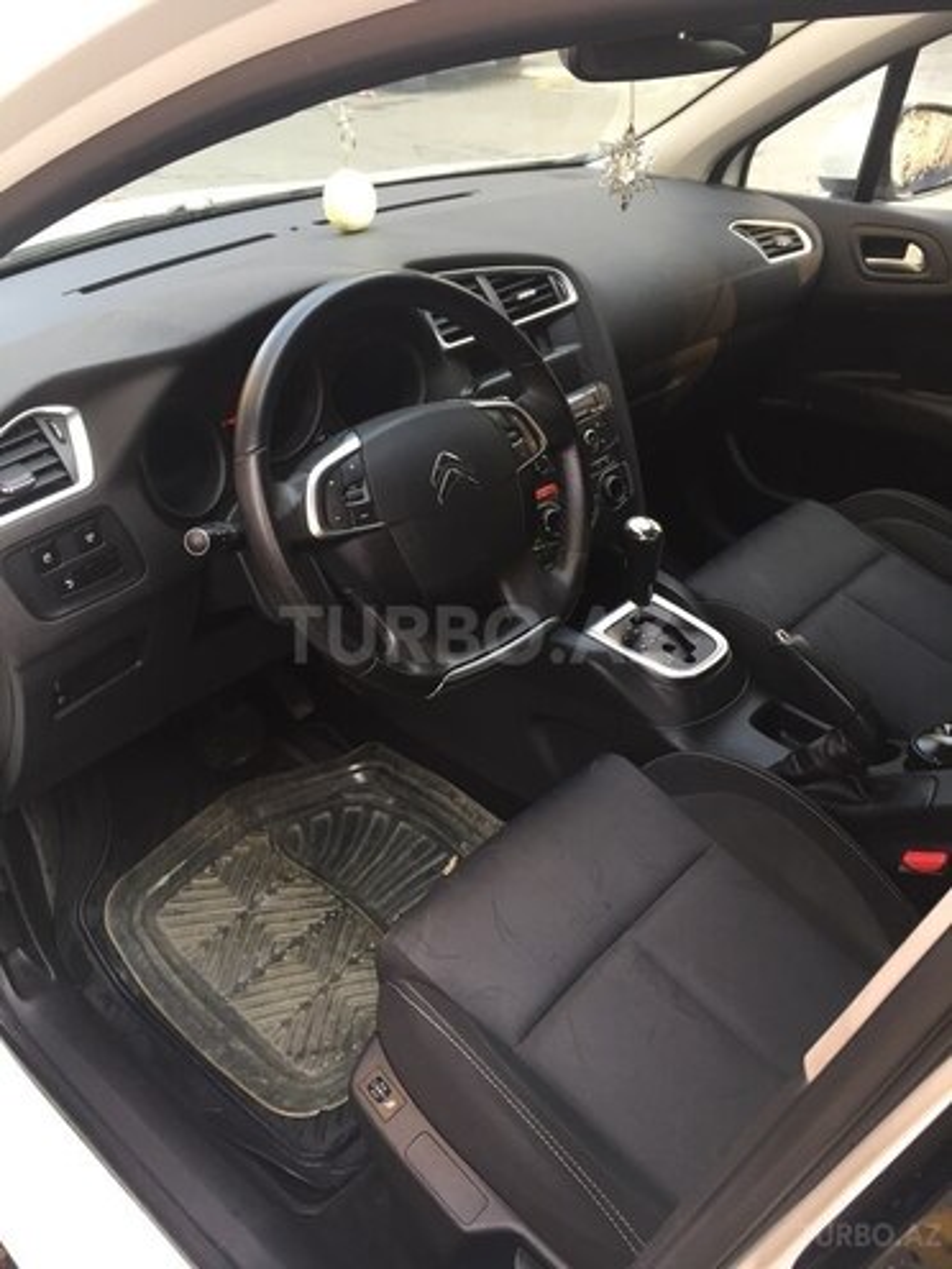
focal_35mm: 29
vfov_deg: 61.7
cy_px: 634
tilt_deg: -32.2
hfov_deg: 48.2
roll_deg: -1.8
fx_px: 1063
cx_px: 476
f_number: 2.2
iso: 40
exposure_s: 1/33
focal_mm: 4.15
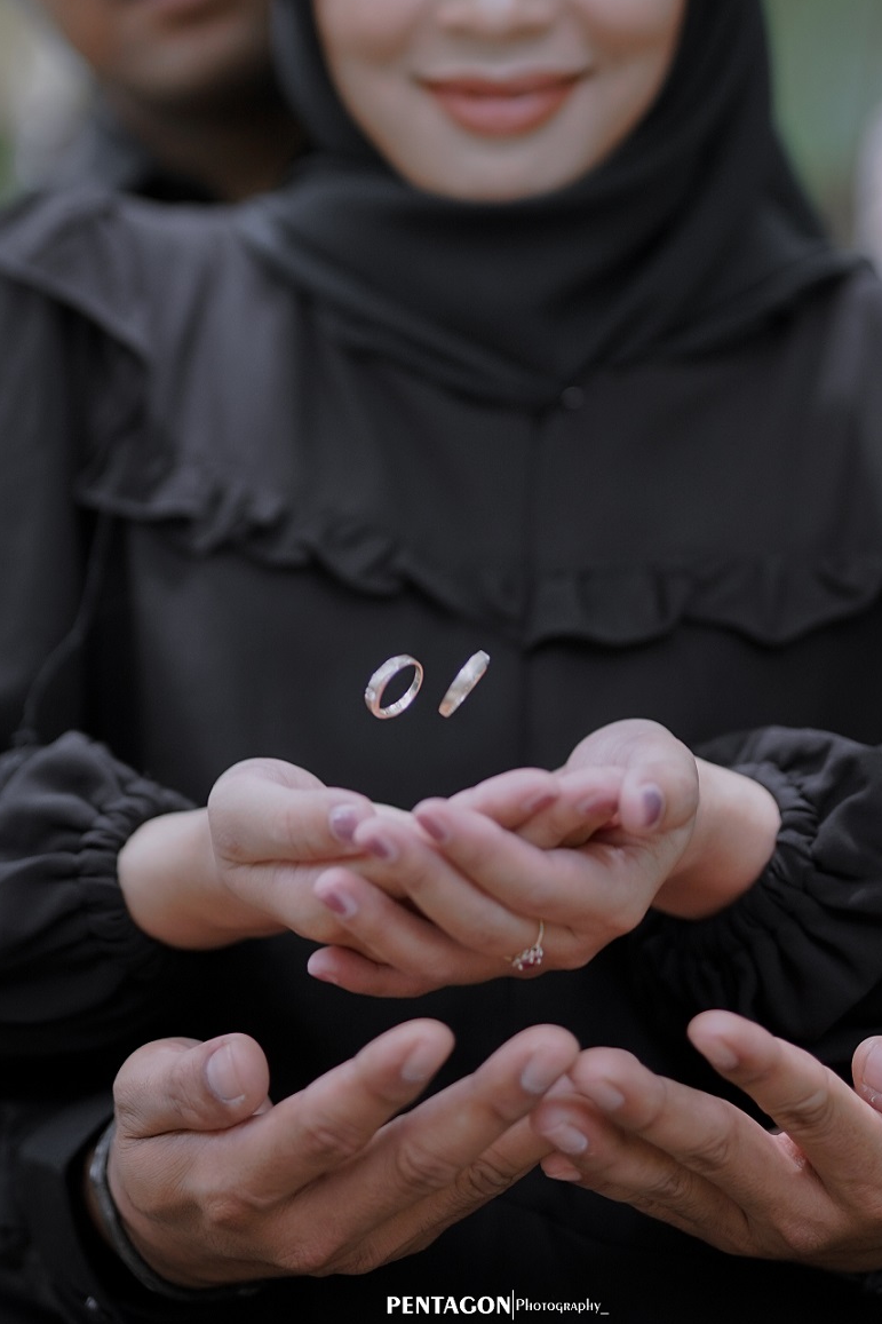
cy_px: 425
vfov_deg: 28.6
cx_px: 460
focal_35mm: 70
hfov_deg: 19.4
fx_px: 2573
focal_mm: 50
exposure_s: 1/1000
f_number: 1.4
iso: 250
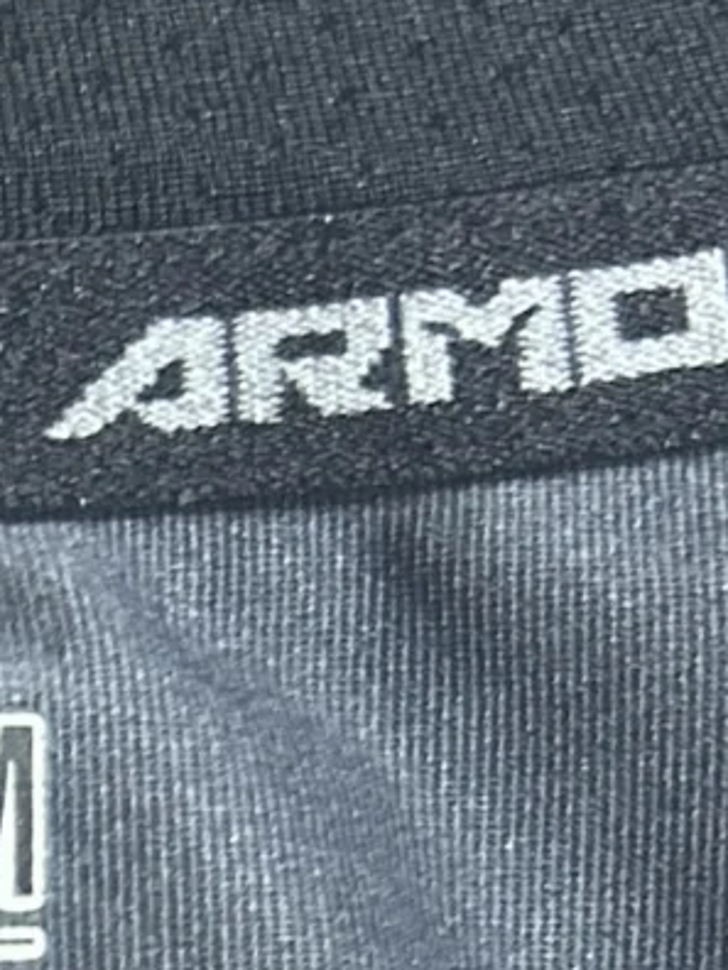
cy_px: 1494
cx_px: -556
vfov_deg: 11.3
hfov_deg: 8.5
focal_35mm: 168
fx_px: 4711
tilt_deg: -57.7
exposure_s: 1/33
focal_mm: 5.7
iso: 400
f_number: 1.5
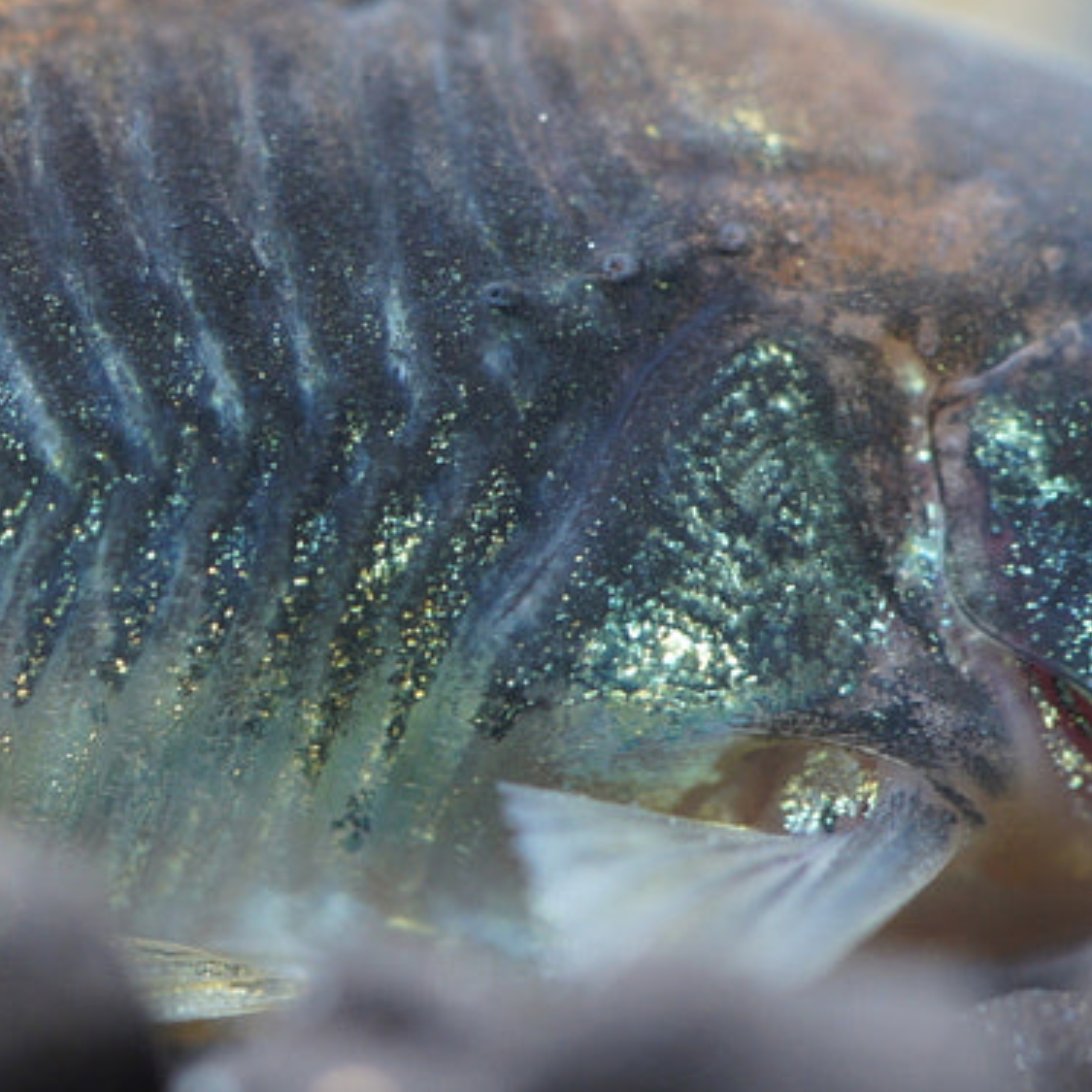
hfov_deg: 4.8
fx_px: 12956
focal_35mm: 363
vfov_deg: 4.8
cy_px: 463
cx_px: -151
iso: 640
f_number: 4
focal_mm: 100
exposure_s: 1/13
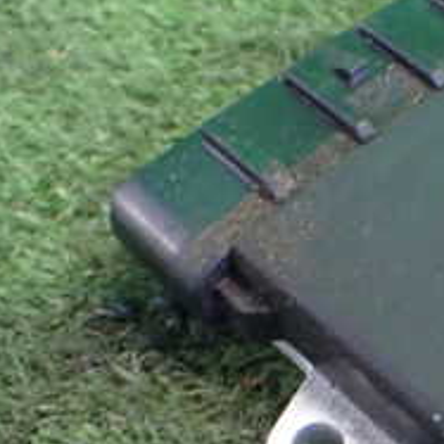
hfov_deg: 19.5
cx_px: 496
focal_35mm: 85
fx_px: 1233
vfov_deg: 20.4
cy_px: 242
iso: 800
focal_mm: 5.4
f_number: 2.3
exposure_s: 1/40
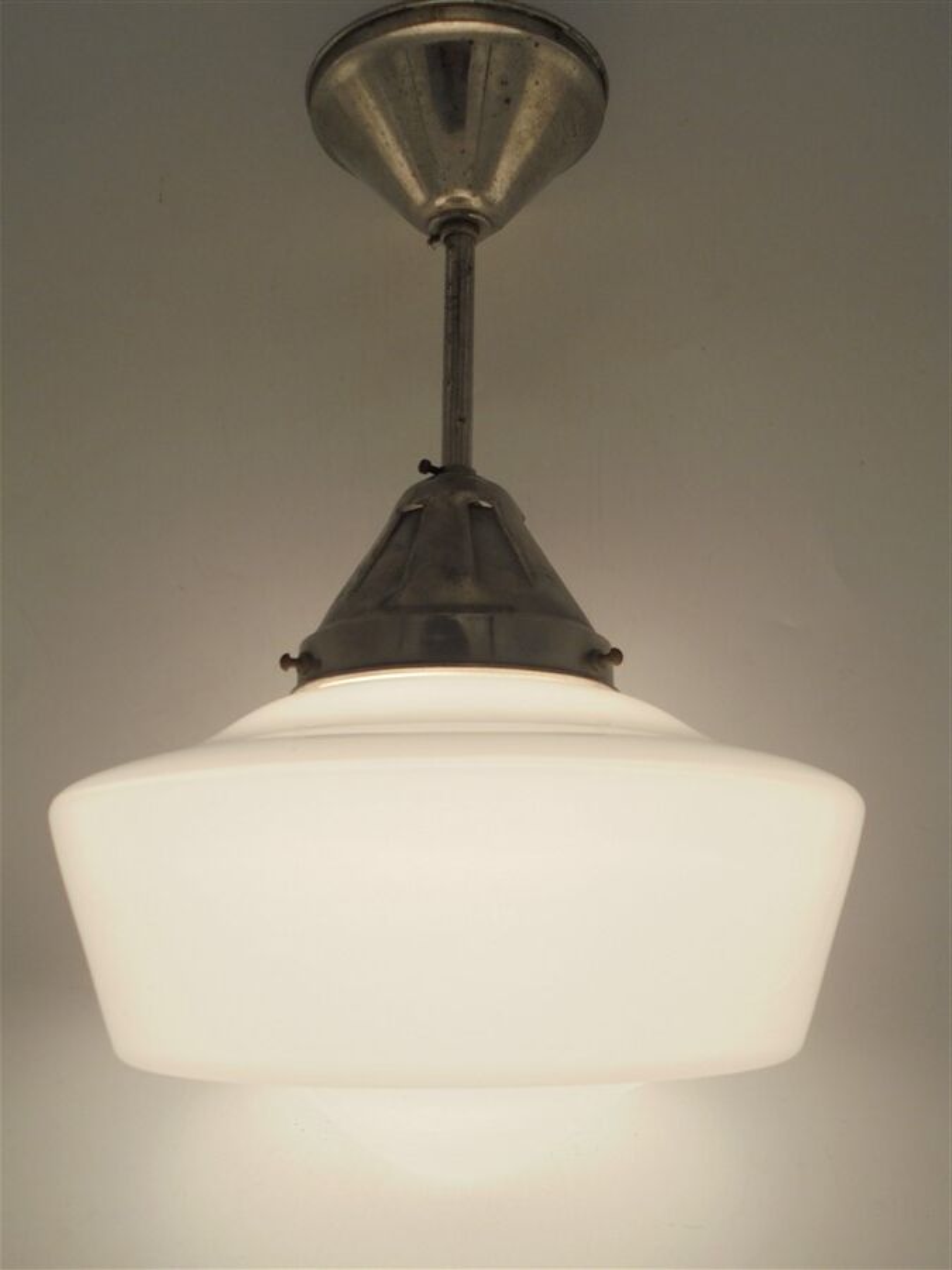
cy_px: 635
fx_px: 1247
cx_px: 476
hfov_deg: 41.8
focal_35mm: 34
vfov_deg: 54.0
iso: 100
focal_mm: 6.1
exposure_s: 1/60
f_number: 4
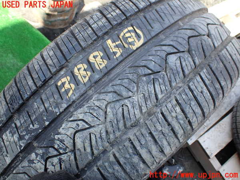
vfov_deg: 46.8
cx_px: 120
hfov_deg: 60.0
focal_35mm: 30
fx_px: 208
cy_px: 90
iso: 100
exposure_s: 1/160
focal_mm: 5.4
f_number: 3.2
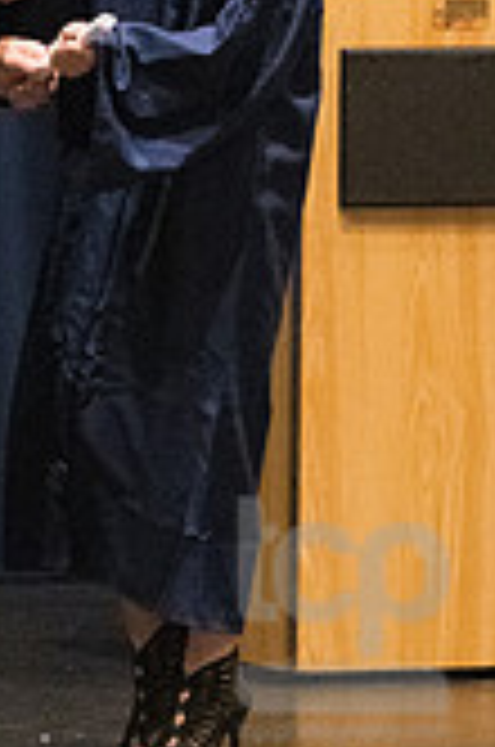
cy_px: 130
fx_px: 11370
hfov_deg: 2.5
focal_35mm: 549
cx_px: -151
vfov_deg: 3.8
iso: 8000
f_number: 4.5
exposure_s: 1/250
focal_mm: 135
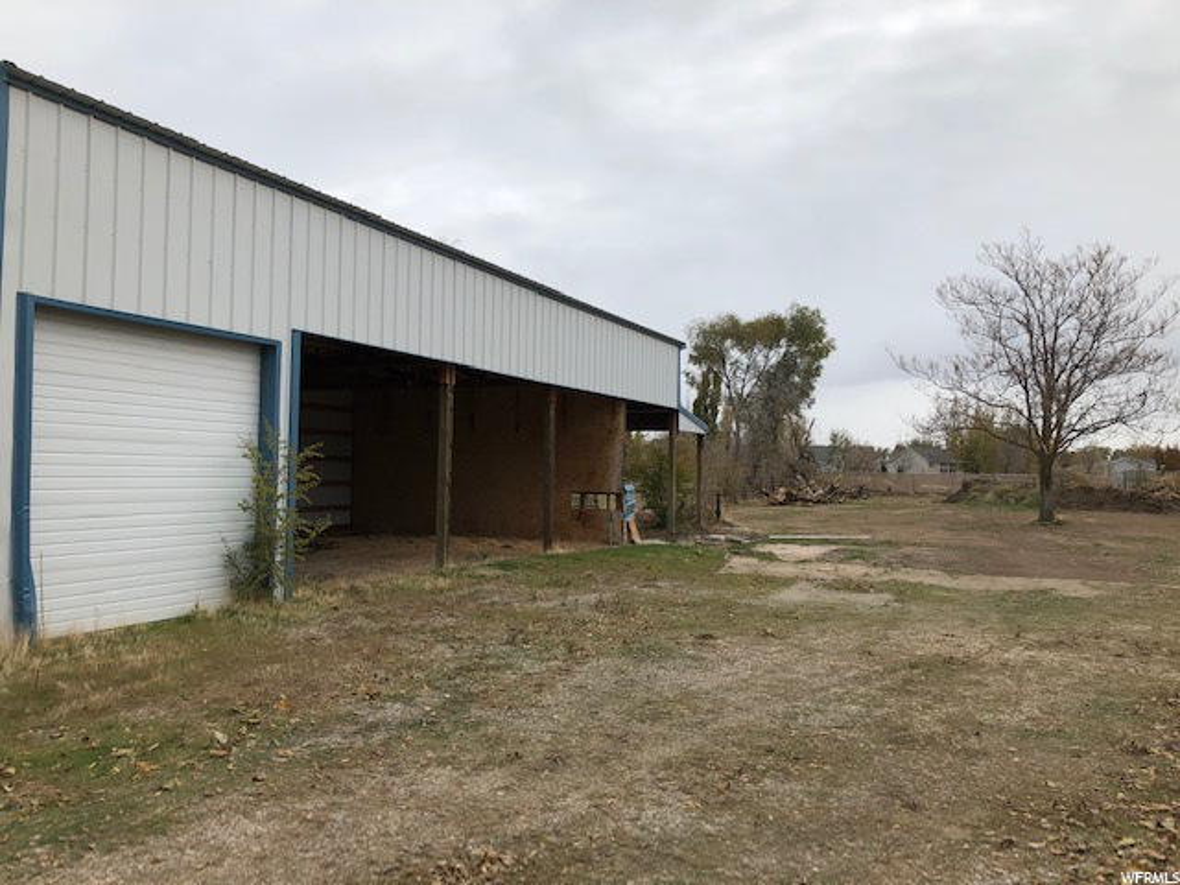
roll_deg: -1.1
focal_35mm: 28
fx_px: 954
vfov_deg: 49.7
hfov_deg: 63.4
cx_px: 590
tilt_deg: +0.8
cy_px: 442
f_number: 1.8
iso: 20
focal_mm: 3.99
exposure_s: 1/2208
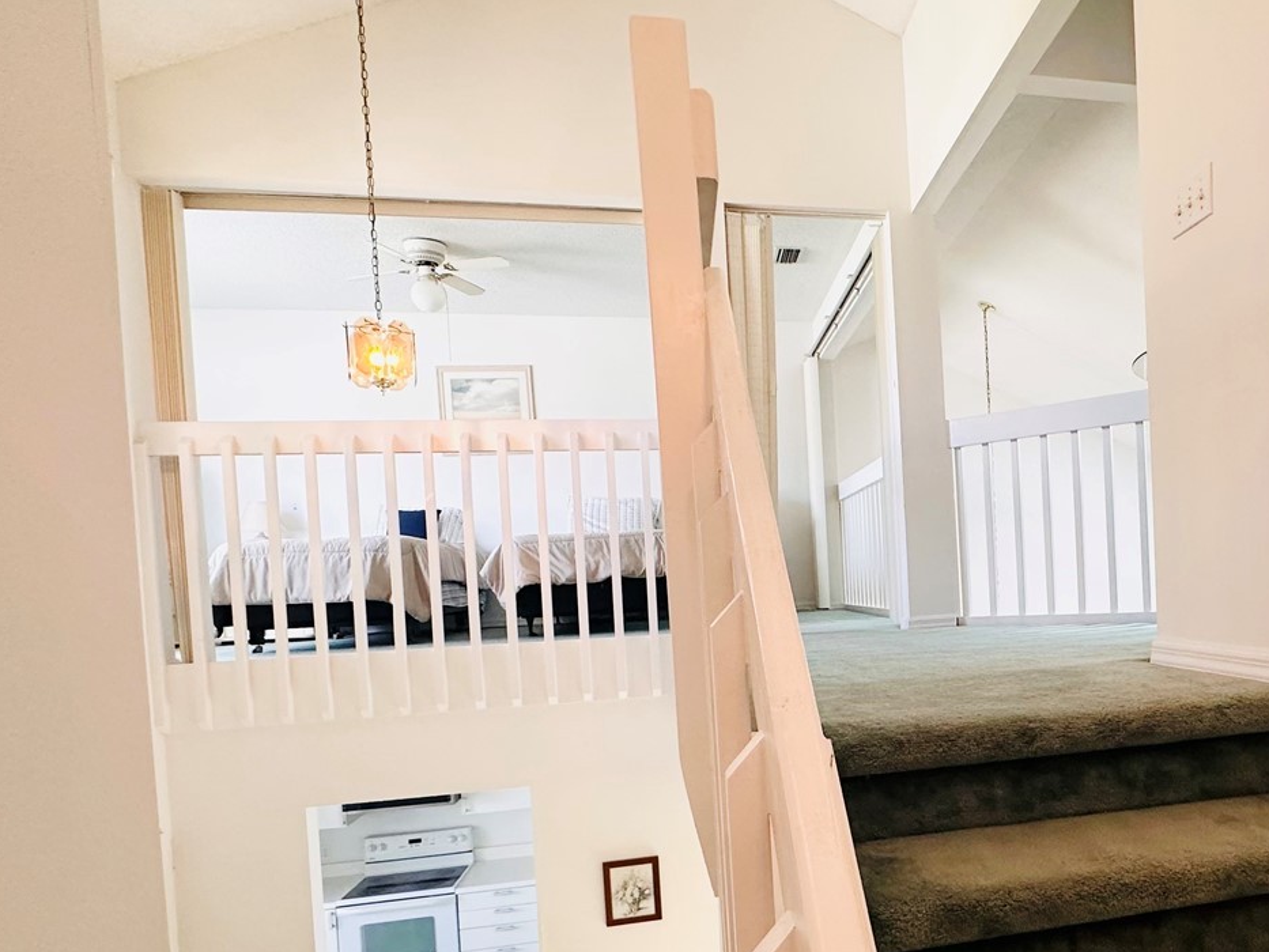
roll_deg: +2.8
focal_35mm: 24
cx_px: 885
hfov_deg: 68.7
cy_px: 597
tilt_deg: -1.5
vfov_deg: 56.1
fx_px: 880
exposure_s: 1/120
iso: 320
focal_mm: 2.22
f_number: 2.2
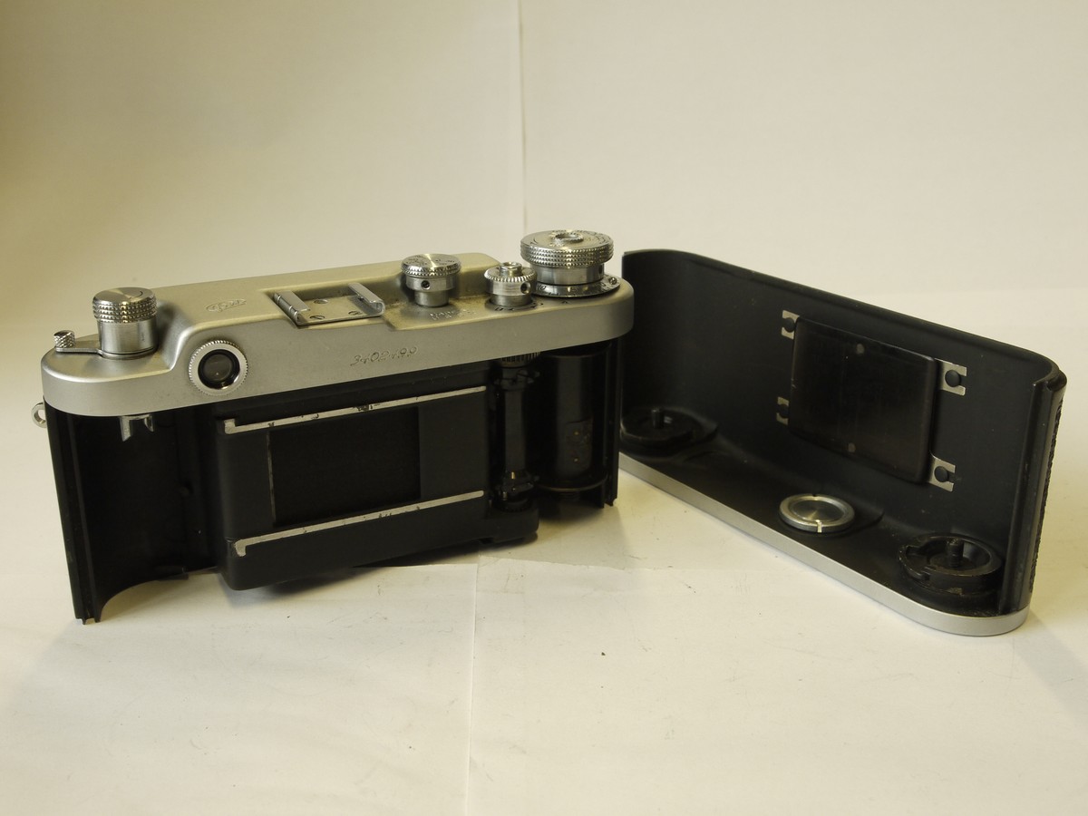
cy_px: 408
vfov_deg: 36.0
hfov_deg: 46.8
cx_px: 544
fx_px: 1257
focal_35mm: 40
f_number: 9
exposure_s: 1/25
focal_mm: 20
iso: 400
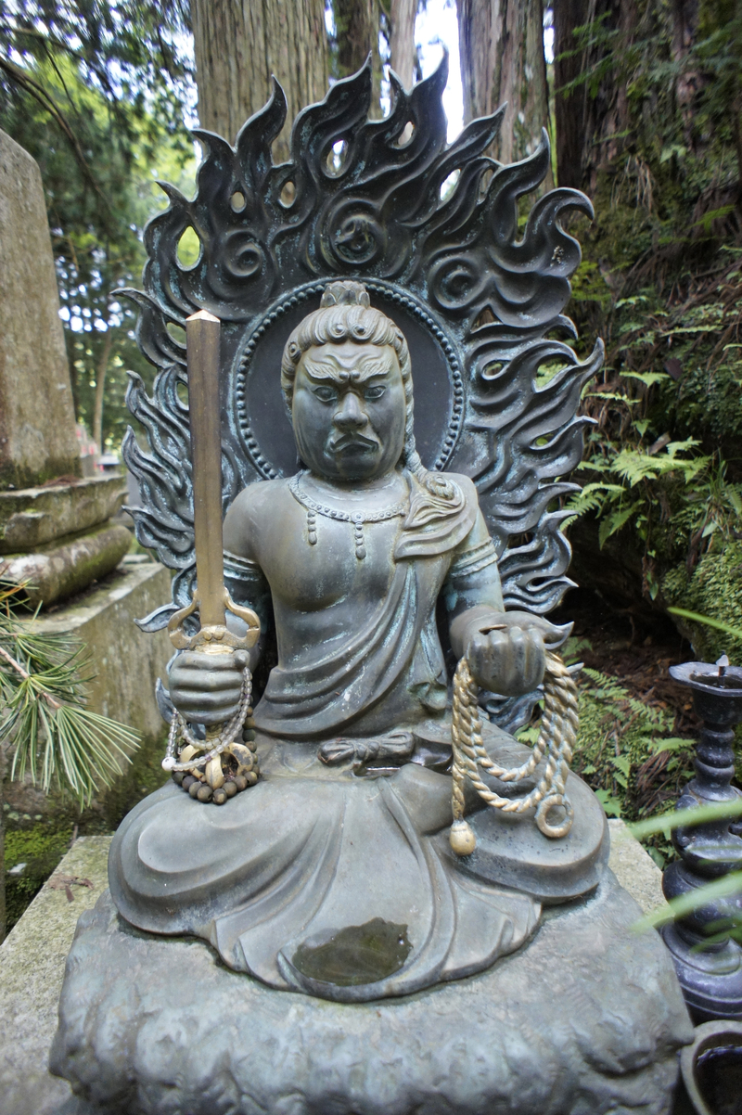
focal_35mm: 24
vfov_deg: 73.8
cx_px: 371
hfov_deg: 53.1
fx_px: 743
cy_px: 558
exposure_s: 1/160
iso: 1600
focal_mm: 16
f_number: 2.8
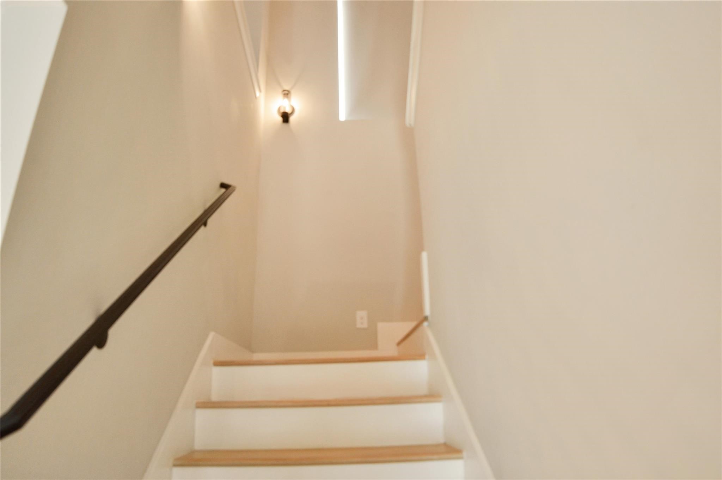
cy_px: 240
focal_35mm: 21
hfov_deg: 81.3
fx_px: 421
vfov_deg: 59.4
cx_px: 361
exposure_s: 1/60
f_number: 2.8
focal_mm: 14
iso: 500
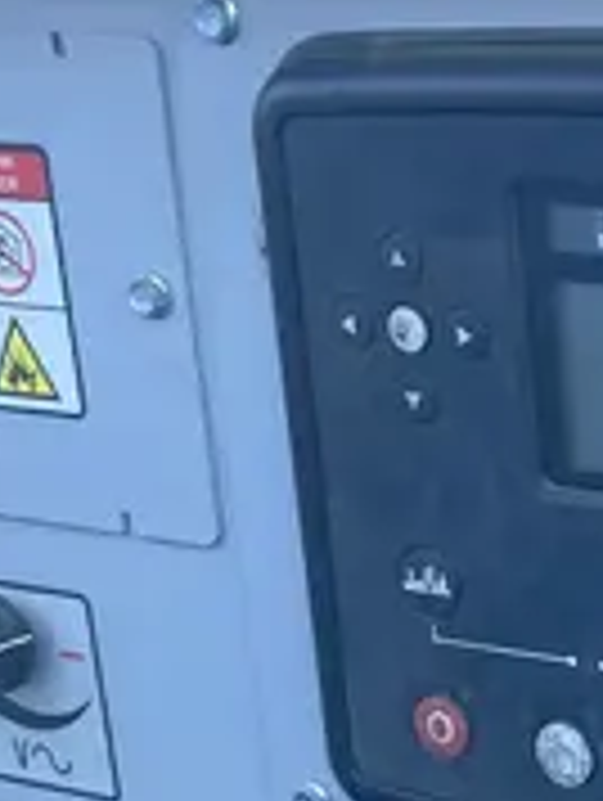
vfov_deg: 16.6
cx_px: 824
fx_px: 2665
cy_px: 871
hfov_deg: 12.4
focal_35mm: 115
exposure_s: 1/121
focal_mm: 3.99
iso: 32
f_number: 1.8
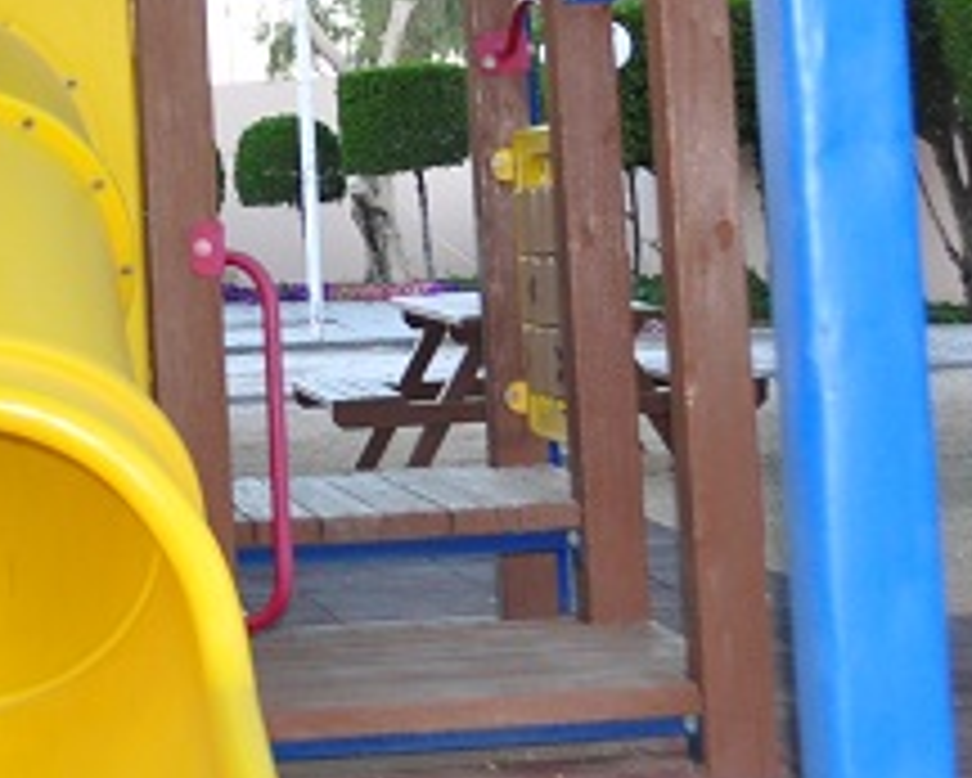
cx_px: -94
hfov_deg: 15.2
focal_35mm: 123
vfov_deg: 12.5
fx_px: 3540
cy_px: 81
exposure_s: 1/200
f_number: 4.5
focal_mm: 22
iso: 400
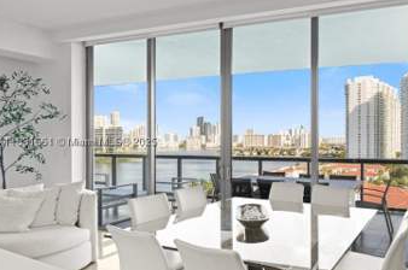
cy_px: 143
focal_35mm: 27
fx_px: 305
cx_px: 284
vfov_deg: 47.7
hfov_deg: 65.0
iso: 400
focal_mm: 19
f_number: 8
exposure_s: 1/25
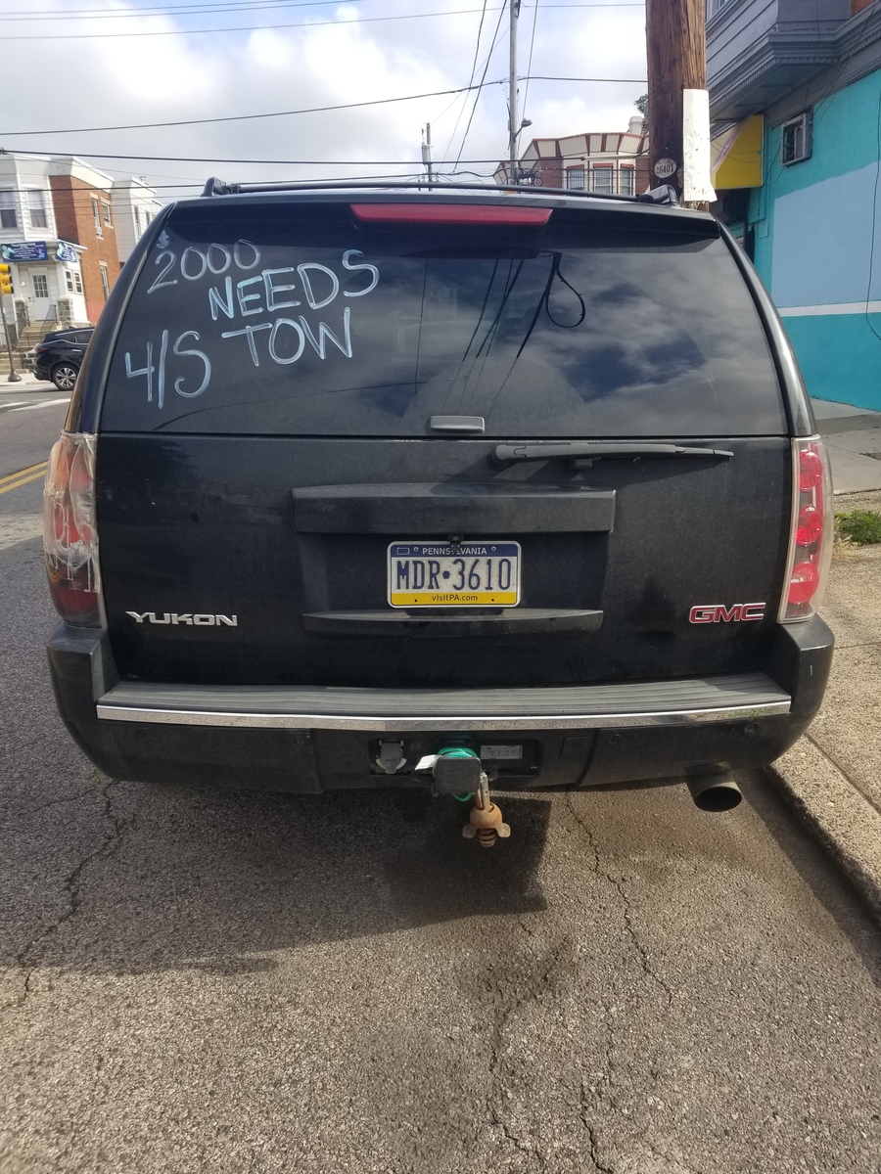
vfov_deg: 67.3
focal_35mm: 26
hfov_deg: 53.1
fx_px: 882
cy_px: 587
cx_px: 440
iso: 50
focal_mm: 4.25
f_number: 1.7
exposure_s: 1/1128
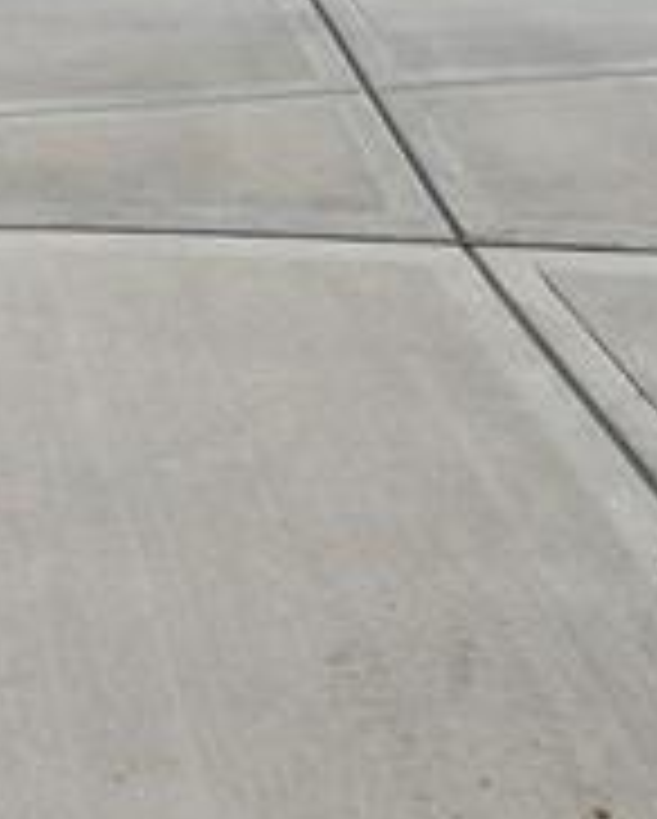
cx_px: -108
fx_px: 3057
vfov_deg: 13.9
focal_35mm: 126
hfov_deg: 12.0
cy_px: -567
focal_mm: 5.4
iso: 50
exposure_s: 1/7696
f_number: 1.8
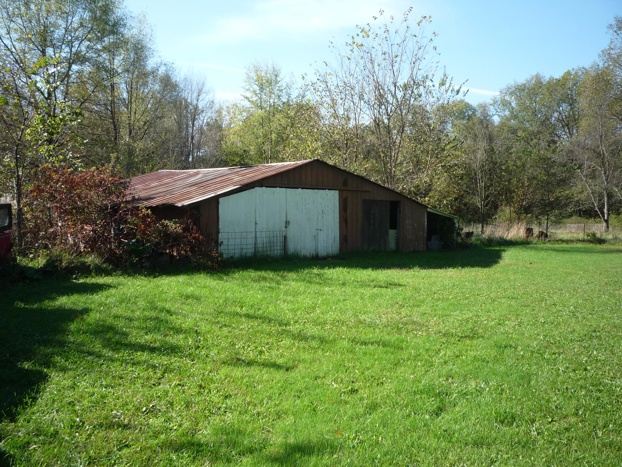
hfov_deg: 56.8
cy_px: 234
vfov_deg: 44.2
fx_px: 575
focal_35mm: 32
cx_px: 311
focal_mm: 5.2
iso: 100
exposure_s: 1/250
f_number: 4
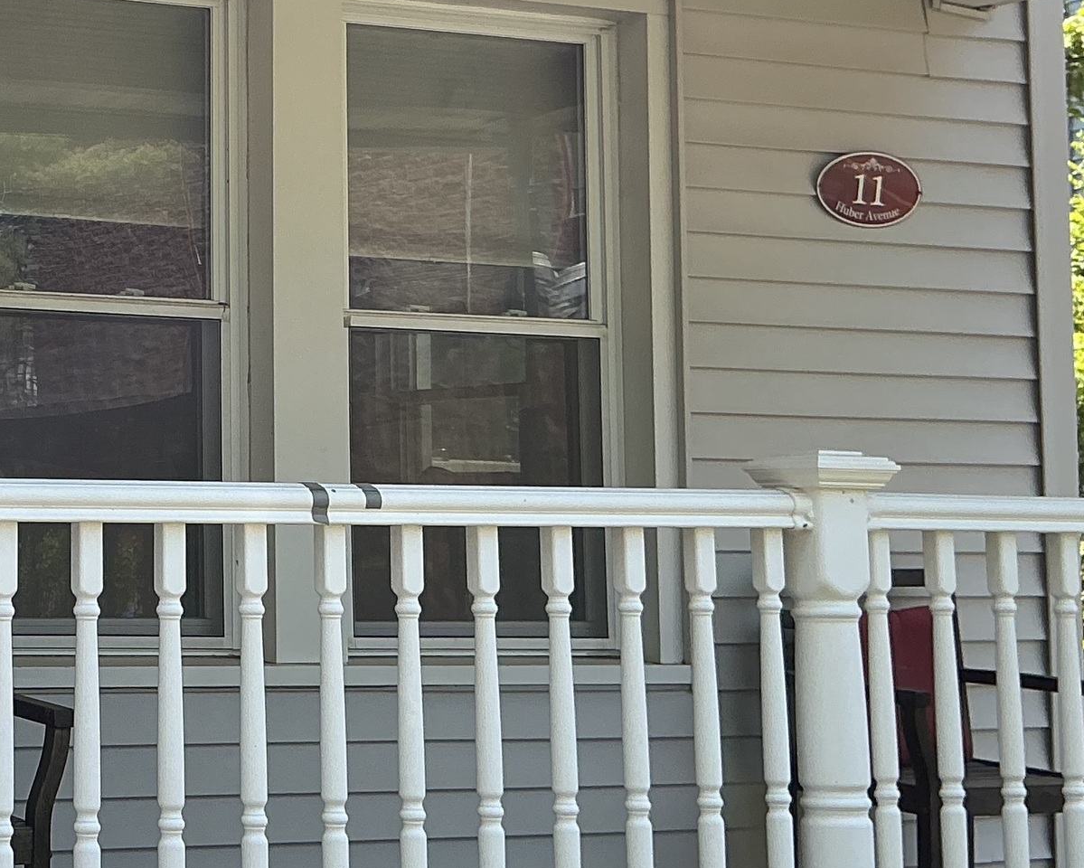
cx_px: -131
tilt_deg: +6.7
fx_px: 2246
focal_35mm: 70
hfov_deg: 25.1
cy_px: 295
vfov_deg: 21.8
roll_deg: -0.2
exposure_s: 1/367
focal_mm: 3
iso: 25
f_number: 1.8
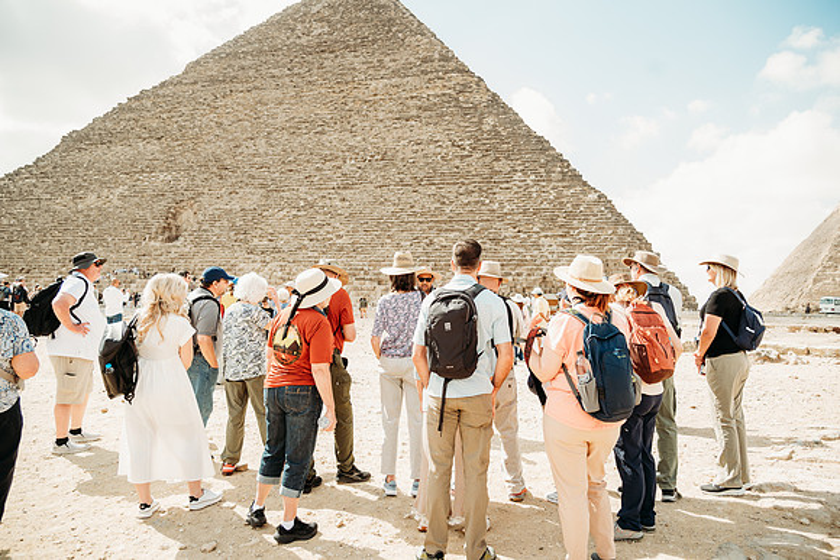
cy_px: 281
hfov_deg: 69.4
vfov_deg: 49.6
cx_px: 433
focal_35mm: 26
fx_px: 606
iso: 100
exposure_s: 1/320
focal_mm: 24
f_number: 4
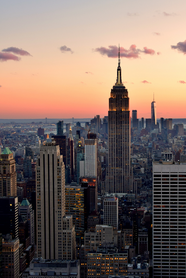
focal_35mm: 44
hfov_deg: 30.9
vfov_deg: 44.9
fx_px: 336
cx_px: 93
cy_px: 139
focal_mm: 29
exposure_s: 1/50
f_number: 8
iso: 400
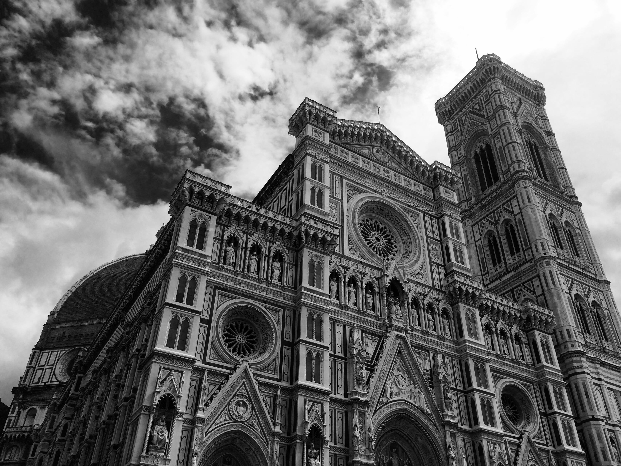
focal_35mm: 29
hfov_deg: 61.7
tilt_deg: +35.6
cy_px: 233
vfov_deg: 48.2
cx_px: 310
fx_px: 520
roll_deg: -0.8
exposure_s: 1/3165
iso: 32
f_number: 2.2
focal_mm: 4.15
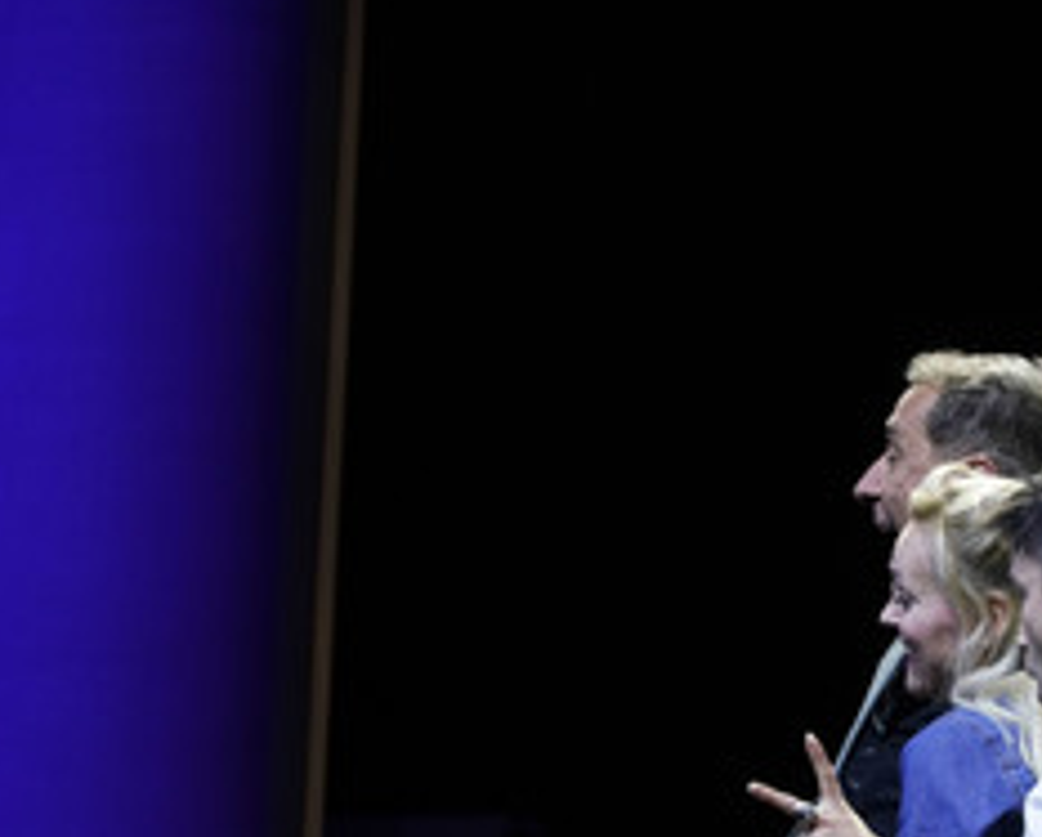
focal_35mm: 212
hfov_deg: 9.1
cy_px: 636
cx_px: 794
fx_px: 6546
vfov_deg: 7.3
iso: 1600
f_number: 5.6
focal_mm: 117
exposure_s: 1/200
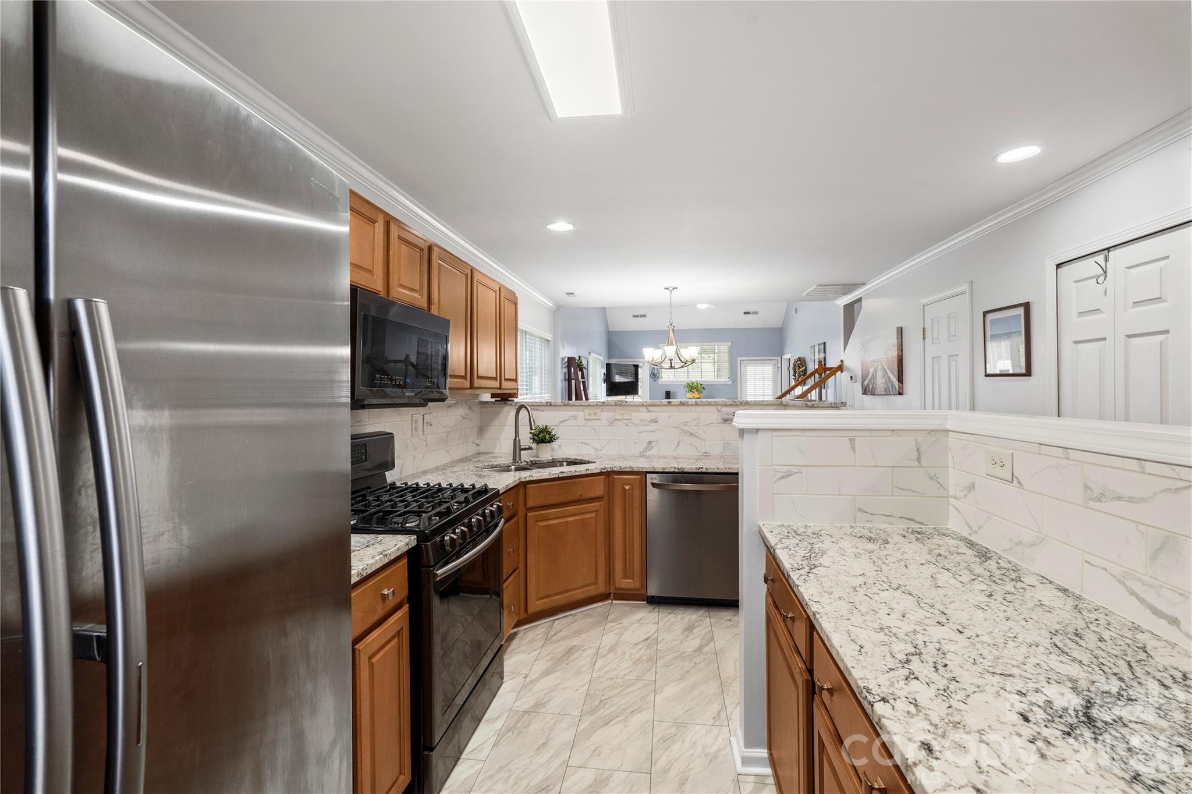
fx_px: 530
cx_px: 596
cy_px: 397
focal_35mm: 16
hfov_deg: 96.8
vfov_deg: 73.7
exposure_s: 1/6
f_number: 8
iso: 640
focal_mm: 16
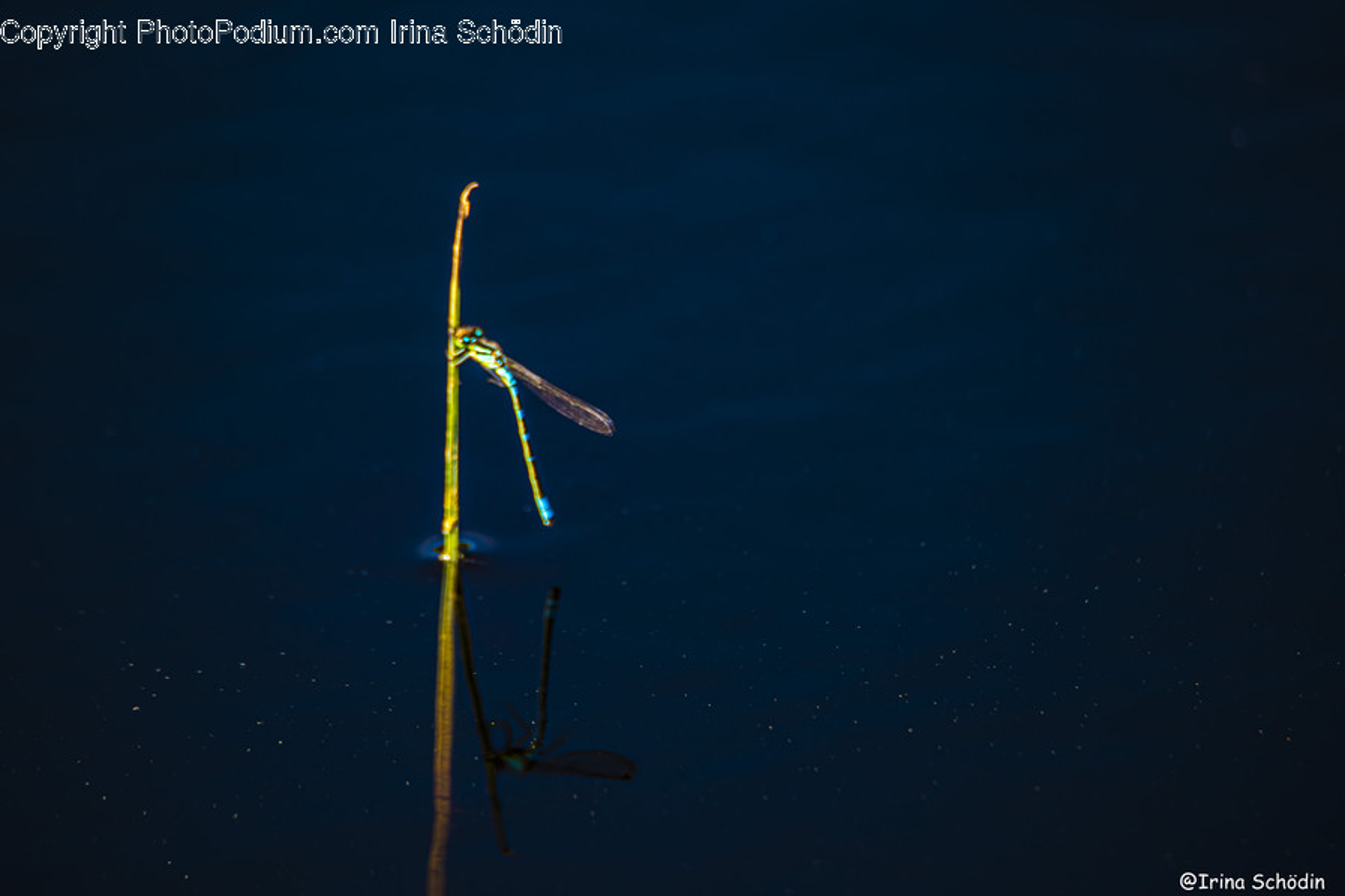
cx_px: 673
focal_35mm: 602
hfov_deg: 3.4
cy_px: 447
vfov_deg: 2.3
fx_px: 22490
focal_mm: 600
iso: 100
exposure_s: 1/125
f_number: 6.3
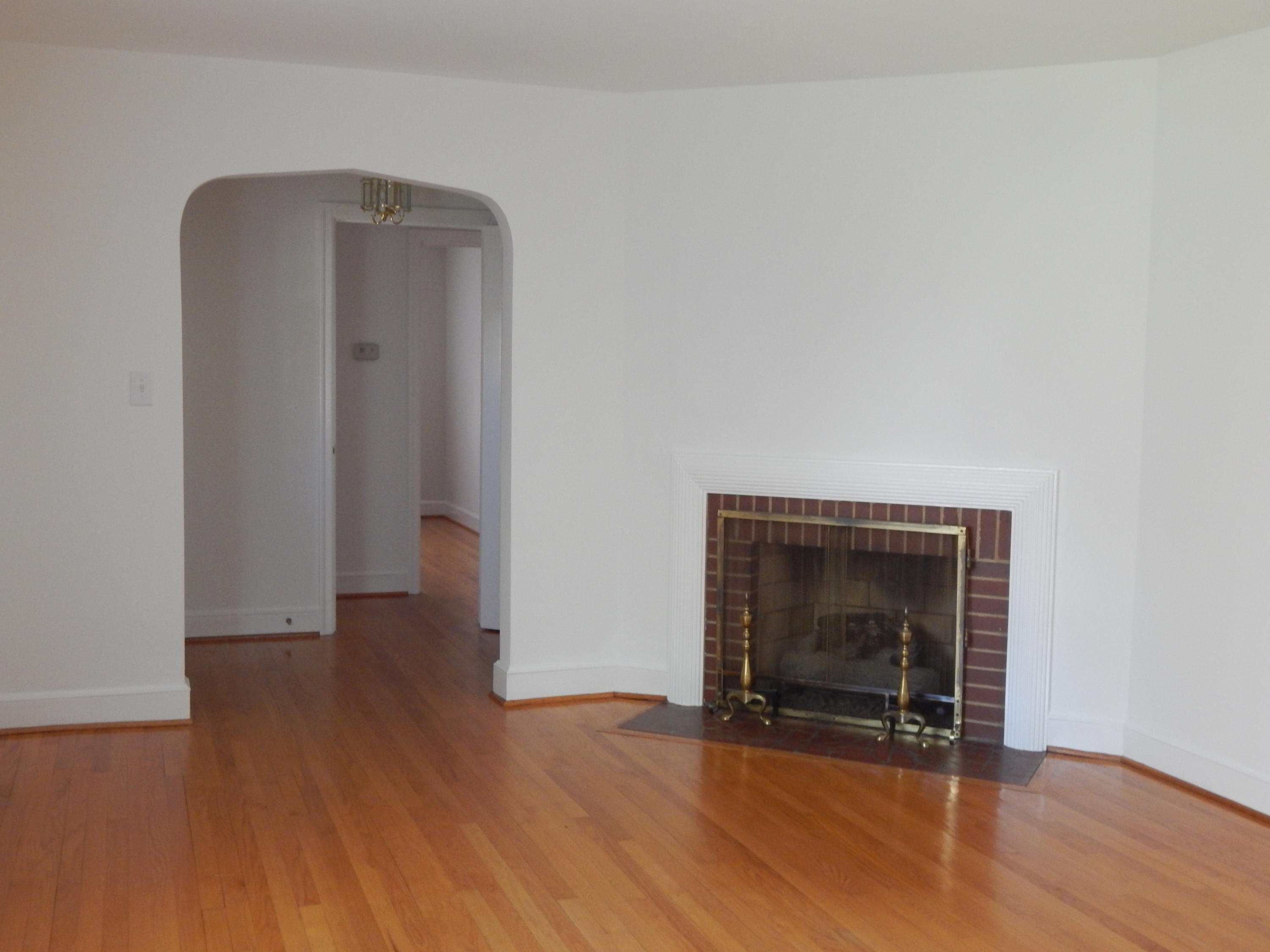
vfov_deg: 37.7
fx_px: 1394
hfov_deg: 49.0
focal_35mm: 38
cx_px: 635
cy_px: 476
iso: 360
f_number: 3.4
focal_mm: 6.8
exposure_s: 1/30
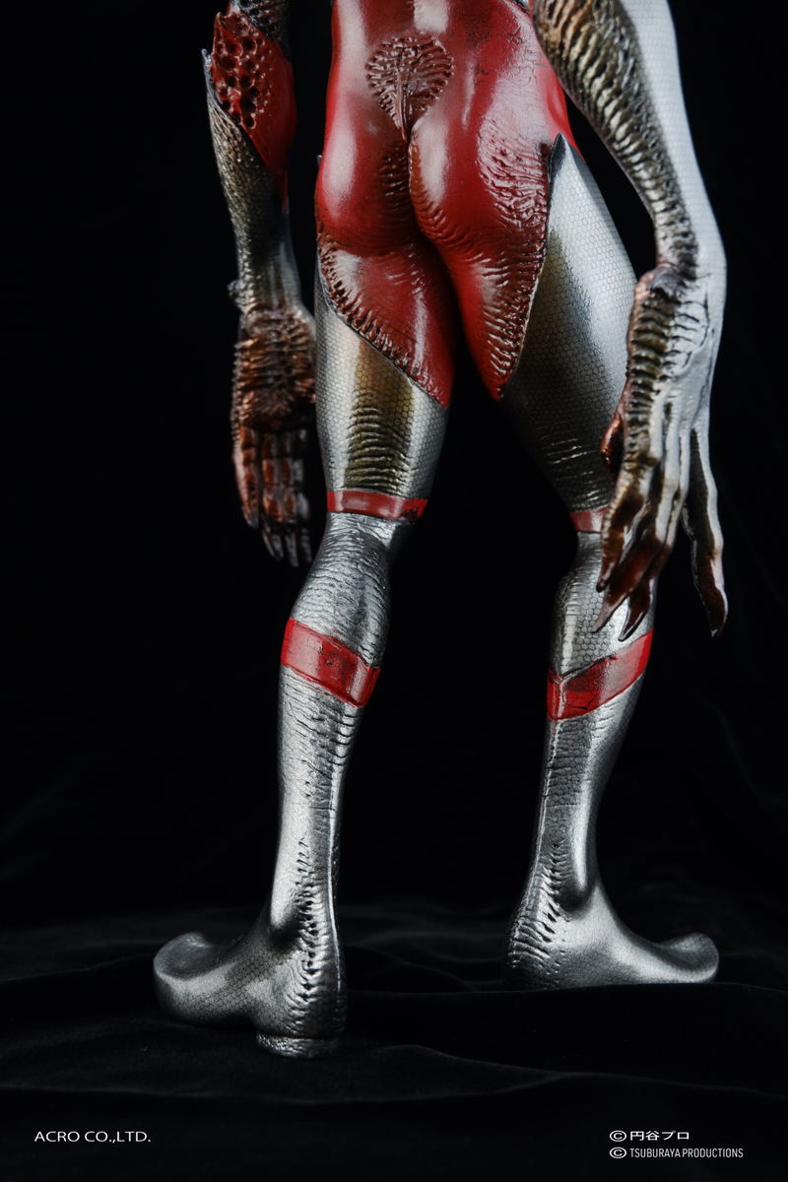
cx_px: 394
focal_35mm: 48
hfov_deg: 28.1
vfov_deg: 41.1
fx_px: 1576
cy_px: 591
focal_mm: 32.5
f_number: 6.4
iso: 400
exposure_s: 1/20
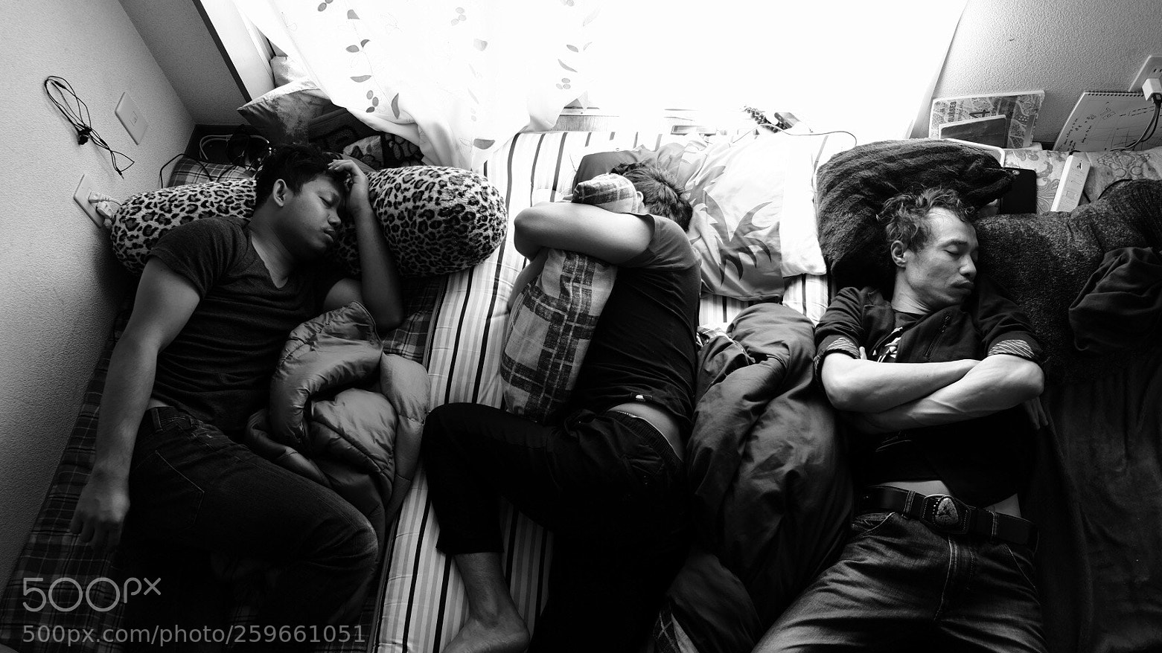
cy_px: 296
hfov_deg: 66.1
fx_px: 894
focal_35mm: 29
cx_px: 572
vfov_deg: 40.1
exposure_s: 1/30
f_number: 2.8
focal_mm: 18
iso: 200
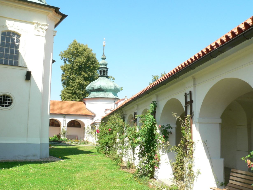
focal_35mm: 36
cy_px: 95
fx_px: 263
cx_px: 126
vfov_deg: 39.7
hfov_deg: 51.3
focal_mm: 6
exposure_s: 1/100
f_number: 8
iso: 100
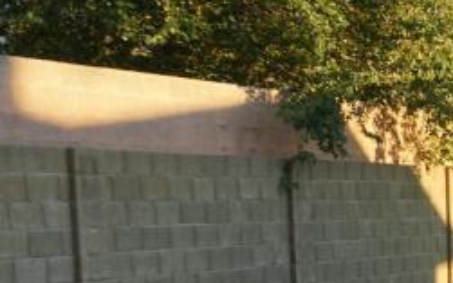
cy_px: 397
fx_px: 1618
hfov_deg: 13.3
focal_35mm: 131
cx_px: 953
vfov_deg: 9.8
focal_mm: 28
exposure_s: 1/80
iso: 100
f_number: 6.3
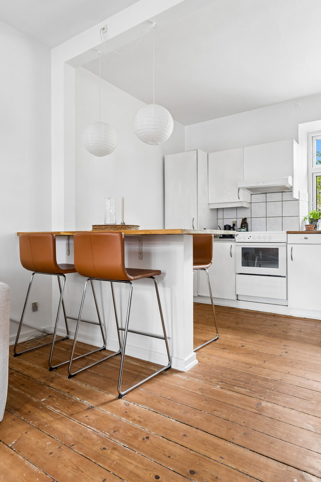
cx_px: 160
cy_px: 241
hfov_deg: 53.1
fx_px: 321
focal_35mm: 24
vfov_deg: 73.7
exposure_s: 1/2
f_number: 8
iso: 200
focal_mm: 16
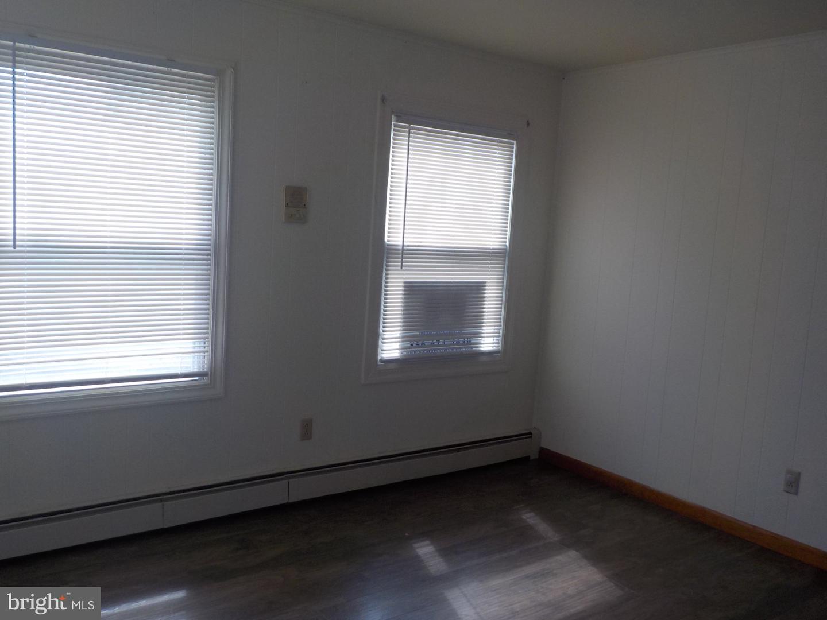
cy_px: 310
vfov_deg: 46.8
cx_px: 414
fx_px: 717
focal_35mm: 30
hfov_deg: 60.0
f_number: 3.3
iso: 125
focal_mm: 4.1
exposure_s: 1/160
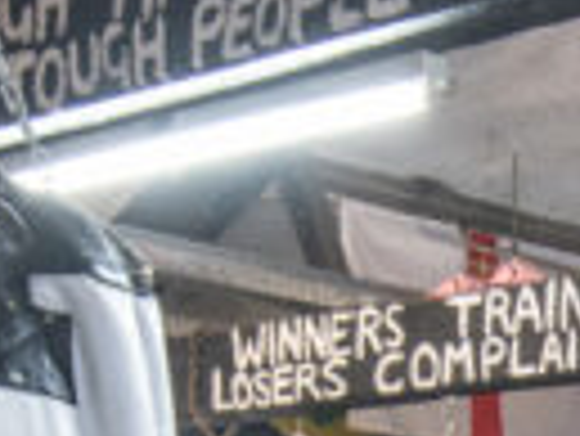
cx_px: 908
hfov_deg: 13.3
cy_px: 852
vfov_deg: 10.0
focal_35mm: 139
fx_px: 2331
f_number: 8
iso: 400
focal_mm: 18
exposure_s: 1/4
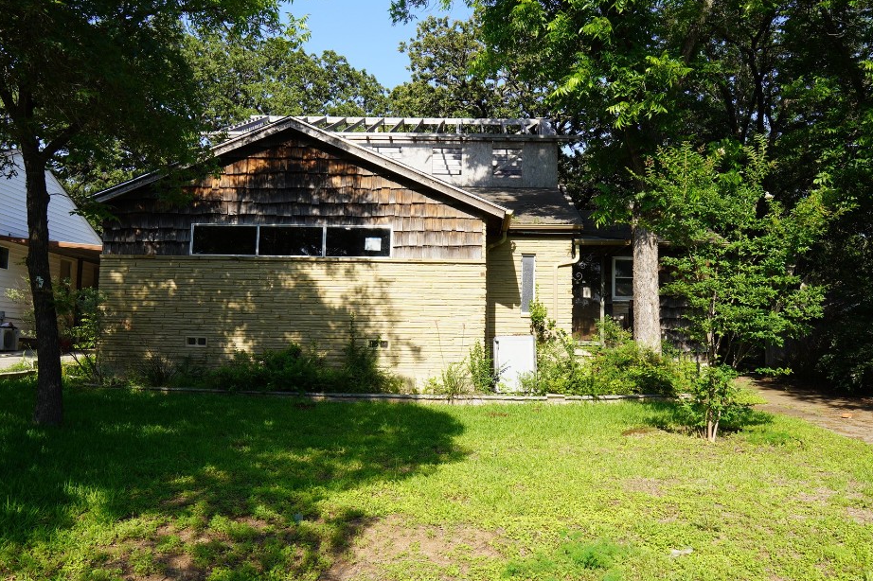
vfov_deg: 43.6
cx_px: 463
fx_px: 727
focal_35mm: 30
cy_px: 285
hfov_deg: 61.9
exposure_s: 1/125
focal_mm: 16
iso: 100
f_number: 8
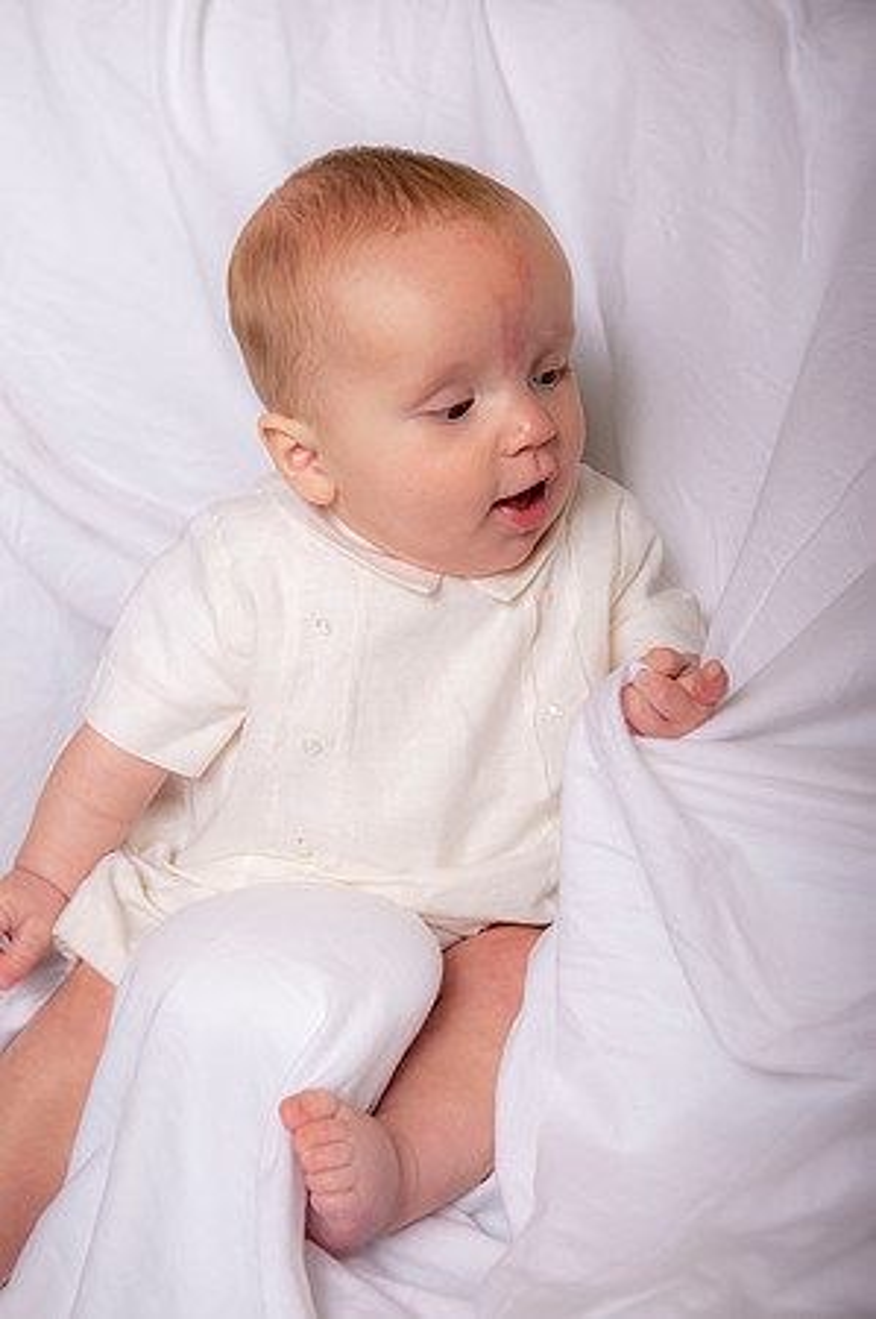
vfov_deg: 32.4
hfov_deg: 21.9
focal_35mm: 62
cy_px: 660
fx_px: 2268
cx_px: 438
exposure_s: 1/200
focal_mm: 62
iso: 250
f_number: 5.6
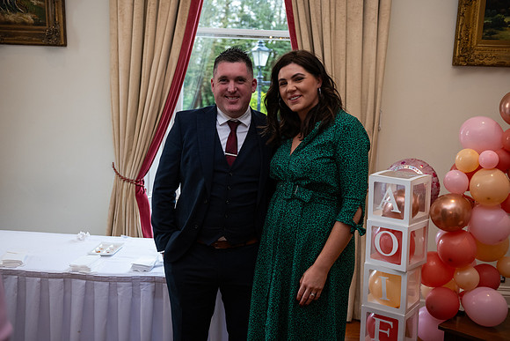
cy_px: 170
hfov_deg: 48.4
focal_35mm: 40
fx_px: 567
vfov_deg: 33.4
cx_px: 255
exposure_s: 1/160
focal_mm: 40
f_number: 3.5
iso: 800
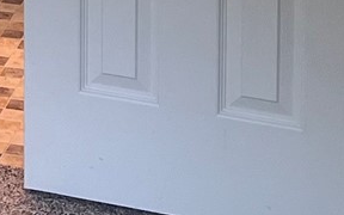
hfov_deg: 10.4
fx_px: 1838
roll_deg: -0.2
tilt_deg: -7.0
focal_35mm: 196
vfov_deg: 6.1
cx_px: -149
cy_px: -491
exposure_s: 1/60
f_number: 1.5
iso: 80
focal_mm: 5.7
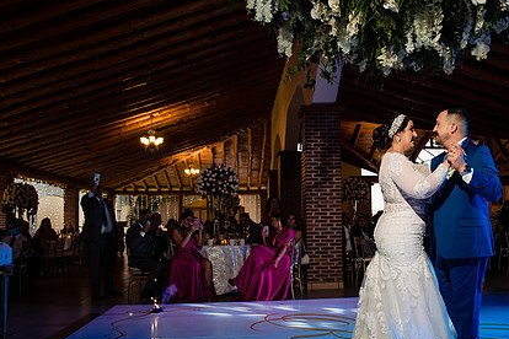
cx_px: 317
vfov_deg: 37.8
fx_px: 495
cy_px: 180
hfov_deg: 53.8
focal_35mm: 35
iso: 2000
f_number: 7.1
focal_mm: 24
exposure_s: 1/125
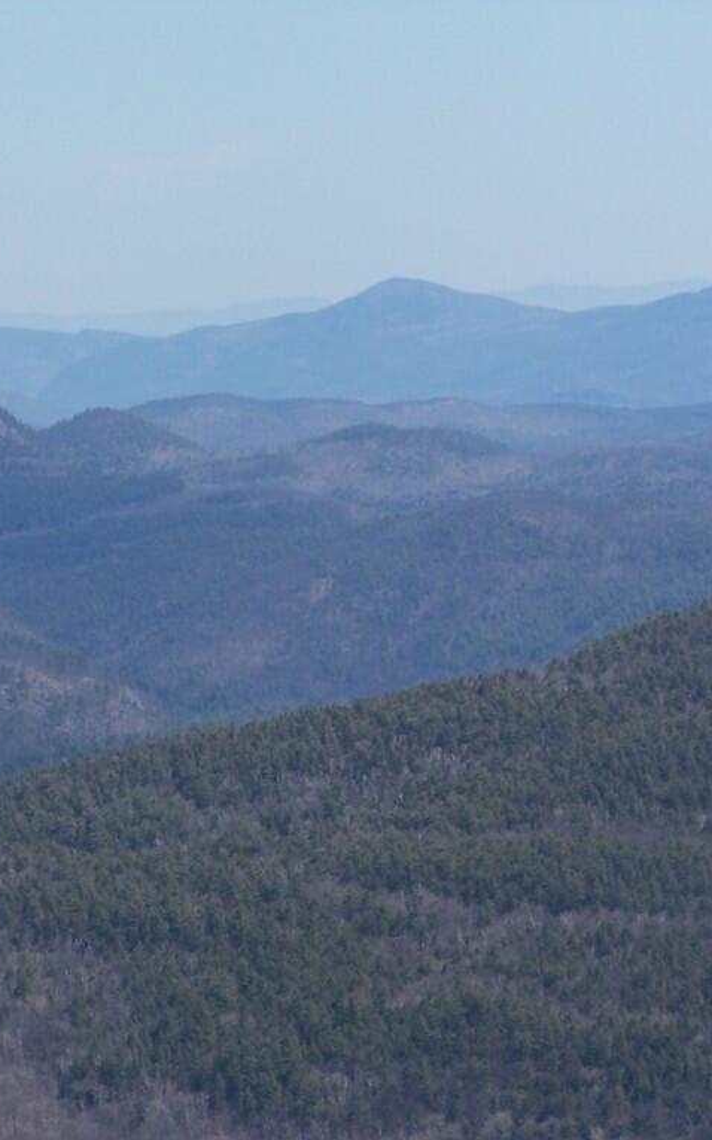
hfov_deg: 4.9
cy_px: 569
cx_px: 429
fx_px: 8322
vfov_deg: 7.8
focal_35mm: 268
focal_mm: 31.3
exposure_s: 1/640
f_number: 4.5
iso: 80
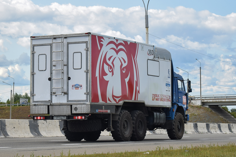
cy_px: 78
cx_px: 118
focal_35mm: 82
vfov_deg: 16.6
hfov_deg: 24.6
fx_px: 541
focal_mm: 55
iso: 400
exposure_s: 1/1000
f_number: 6.3
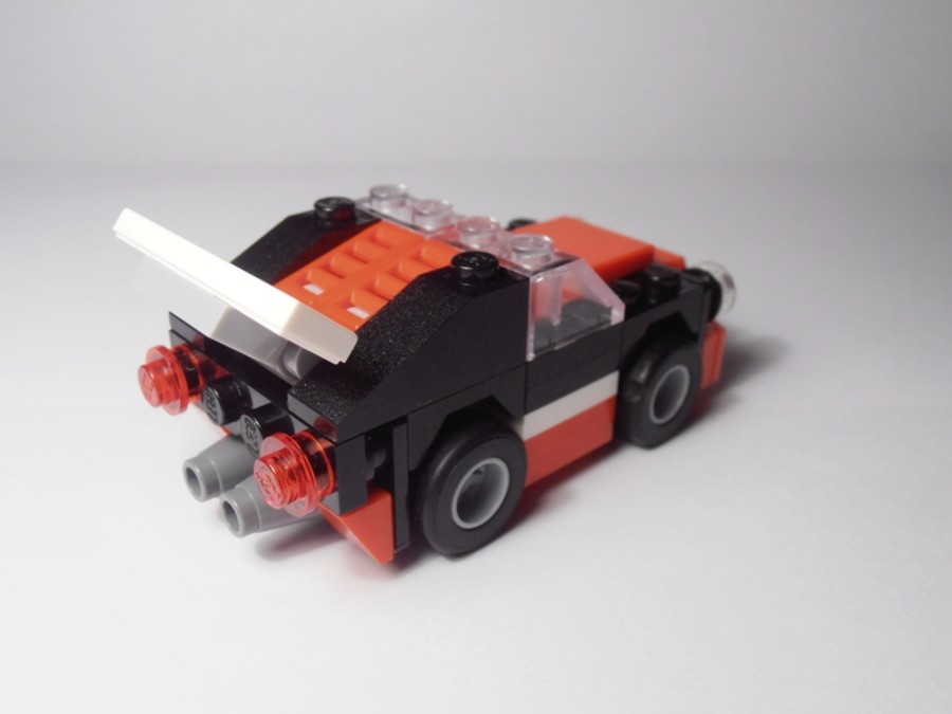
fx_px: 1018
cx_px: 476
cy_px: 357
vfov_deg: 38.7
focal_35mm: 37
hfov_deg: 50.1
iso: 80
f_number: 3.9
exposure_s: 1/60
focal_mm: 6.61
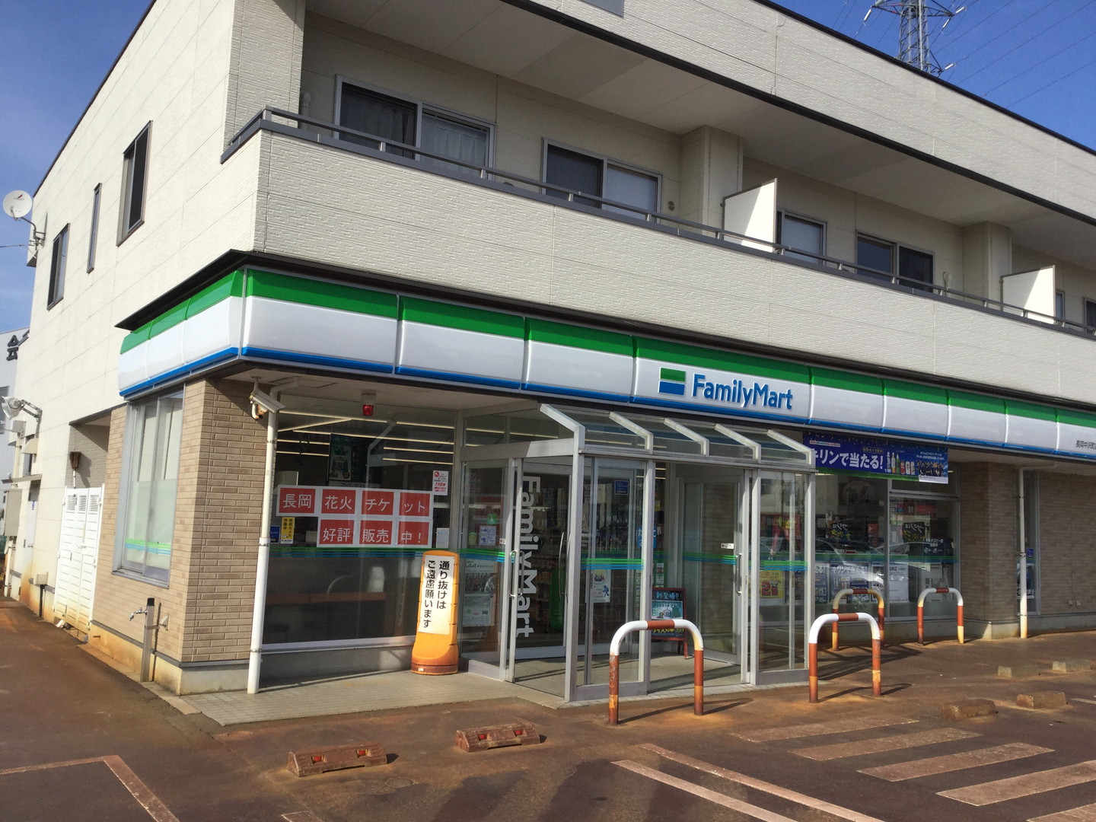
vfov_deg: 45.4
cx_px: 548
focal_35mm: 31
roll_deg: -2.5
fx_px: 982
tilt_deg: +9.1
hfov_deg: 58.4
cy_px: 411
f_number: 2.4
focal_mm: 3.3
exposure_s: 1/1294
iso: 25
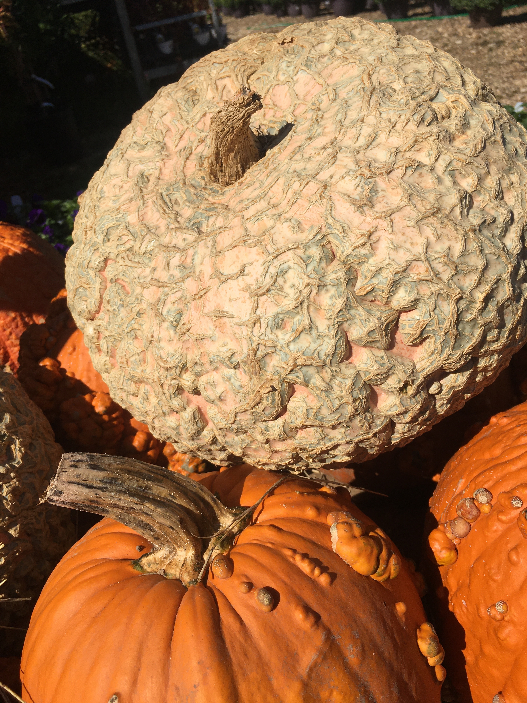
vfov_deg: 61.7
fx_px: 589
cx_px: 264
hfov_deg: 48.2
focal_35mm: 29
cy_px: 352
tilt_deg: -29.6
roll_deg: +8.8
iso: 25
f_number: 2.2
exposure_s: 1/4808
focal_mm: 4.15
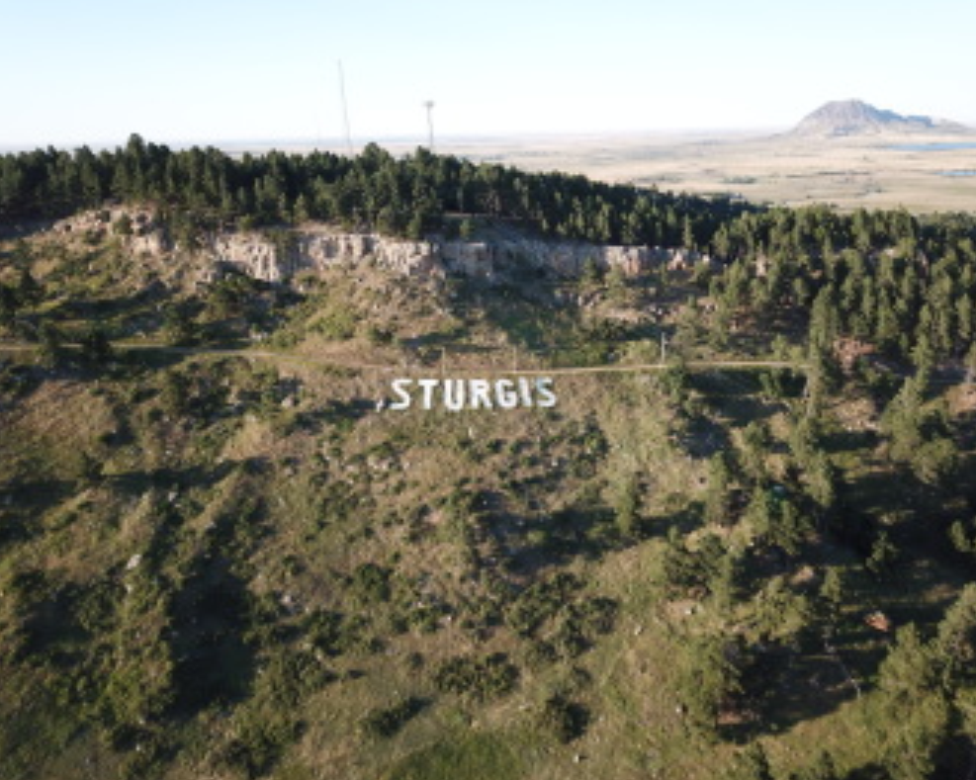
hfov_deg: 62.2
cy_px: 389
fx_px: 809
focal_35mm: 28
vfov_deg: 51.5
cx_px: 524
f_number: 2.2
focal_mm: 4.73
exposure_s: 1/25
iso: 110
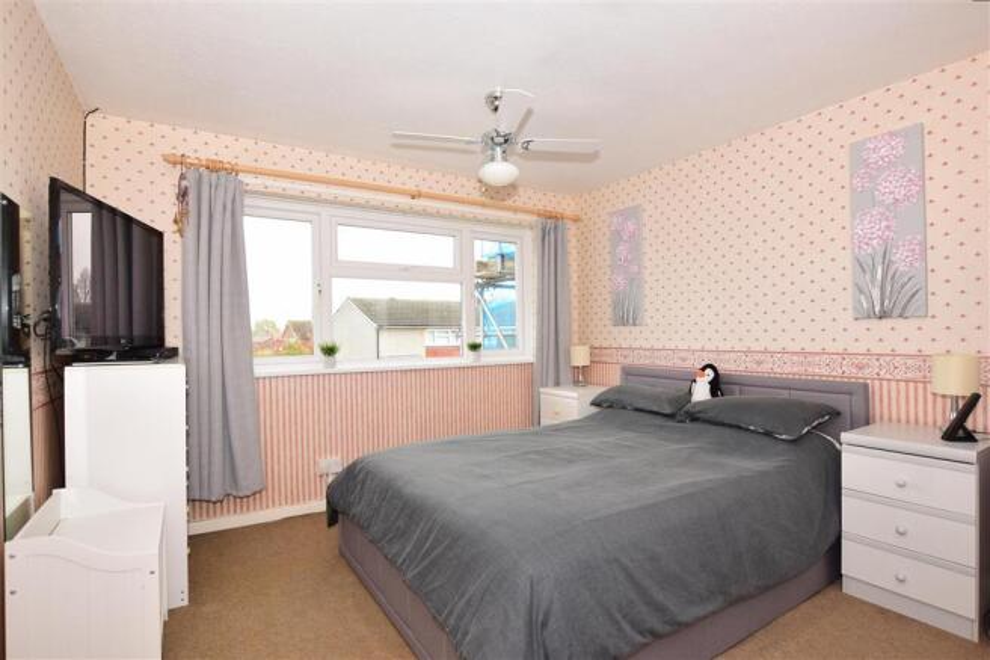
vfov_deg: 77.3
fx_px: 412
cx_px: 495
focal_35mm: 15
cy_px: 330
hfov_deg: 100.4
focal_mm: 10
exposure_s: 1/125
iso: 400
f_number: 5.6
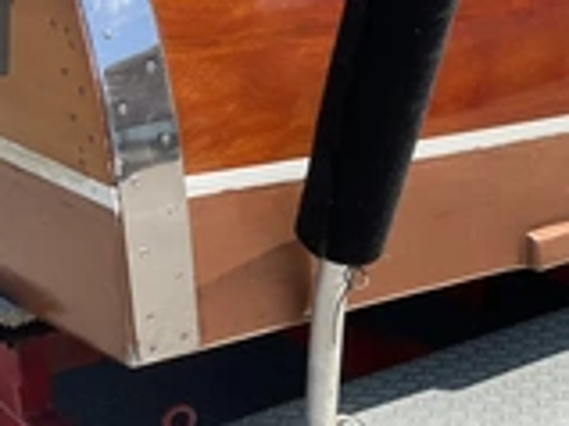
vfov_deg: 20.1
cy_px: 290
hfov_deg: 25.7
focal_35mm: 73
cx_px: 530
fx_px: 1199
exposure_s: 1/1730
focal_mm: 3
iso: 25
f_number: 1.8
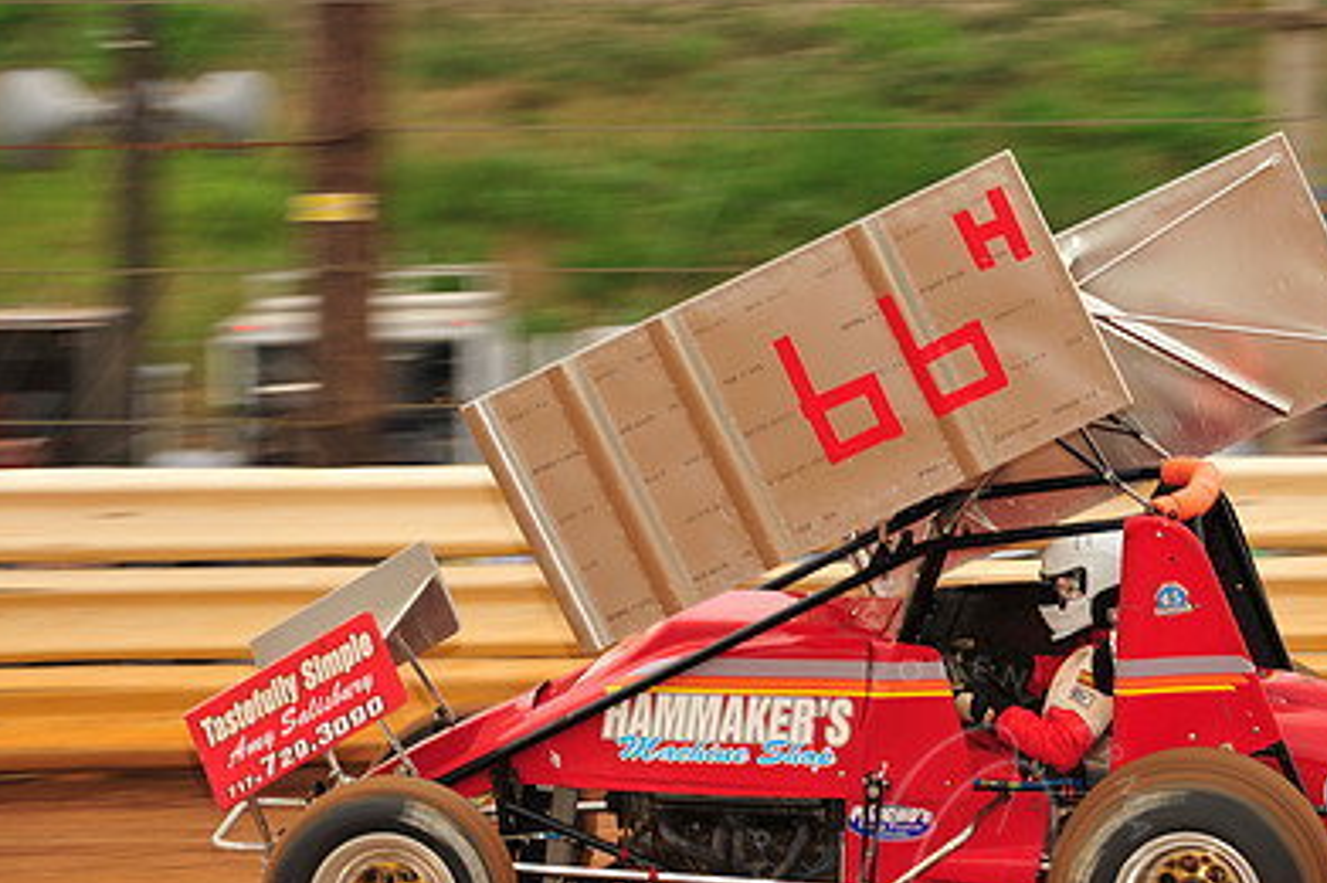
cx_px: 947
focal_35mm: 230
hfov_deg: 8.9
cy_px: 547
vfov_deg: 6.0
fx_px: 8471
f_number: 8
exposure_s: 1/320
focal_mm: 155
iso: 500
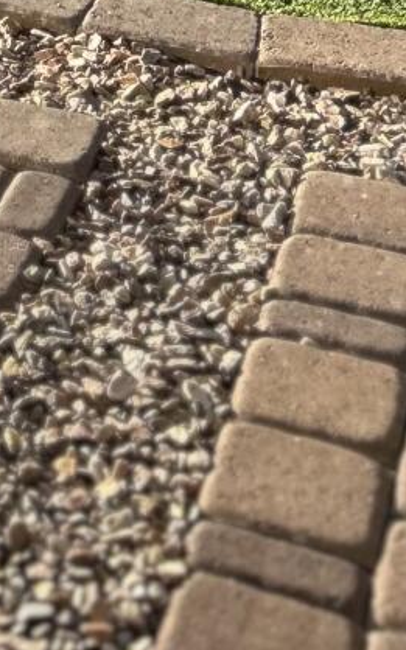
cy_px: -731
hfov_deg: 9.2
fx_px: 2338
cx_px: -467
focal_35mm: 132
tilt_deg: -6.6
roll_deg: +0.7
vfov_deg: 13.2
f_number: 1.5
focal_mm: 5.7
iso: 50
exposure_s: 1/3356
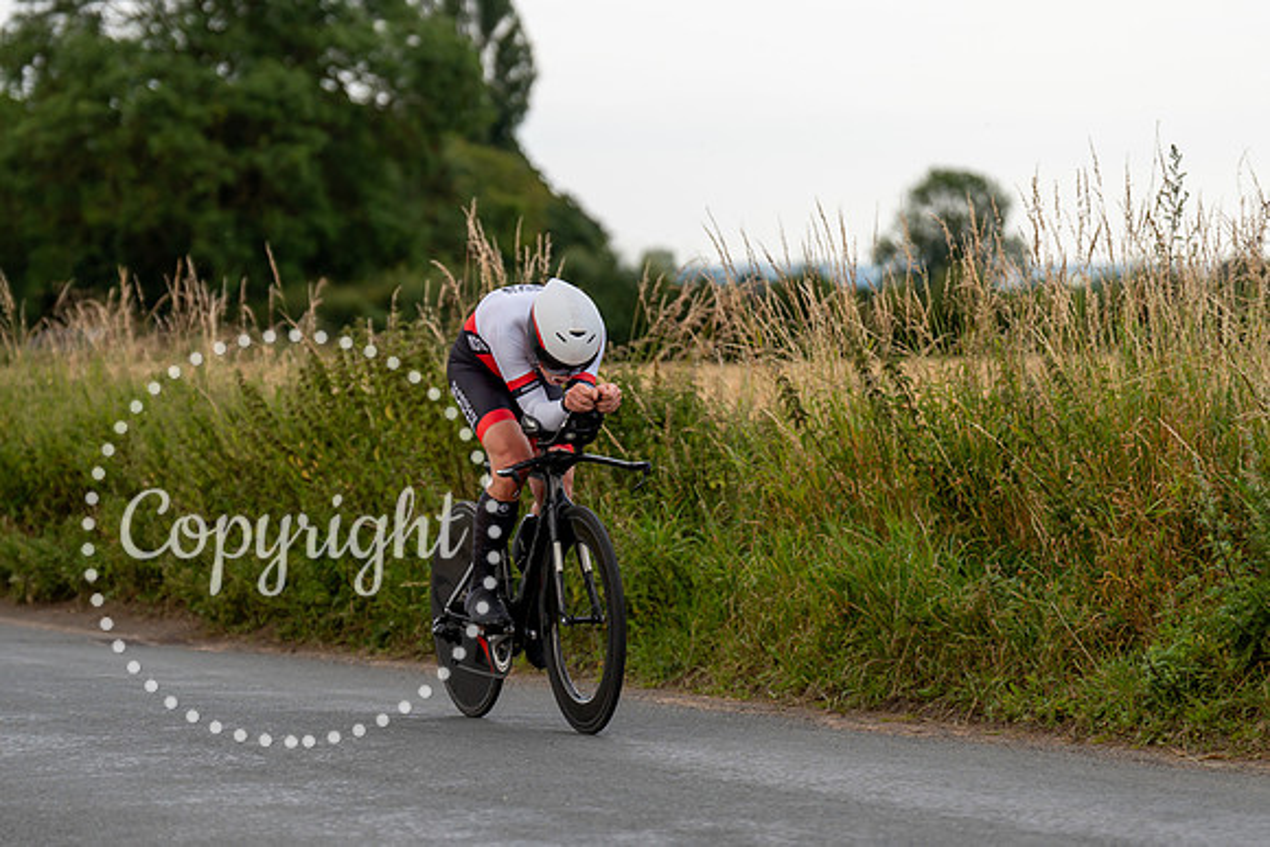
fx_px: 5205
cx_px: 523
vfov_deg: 9.3
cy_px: 496
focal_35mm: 148
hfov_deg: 13.9
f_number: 2.8
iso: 250
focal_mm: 112
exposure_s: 1/800
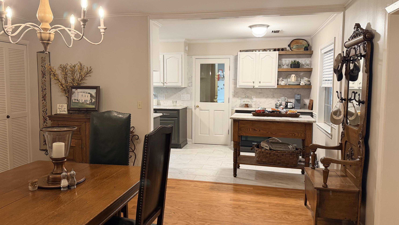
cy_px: 106
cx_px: 200
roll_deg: -0.4
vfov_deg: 42.9
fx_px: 286
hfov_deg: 69.9
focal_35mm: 27
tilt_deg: -4.1
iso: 320
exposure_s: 1/60
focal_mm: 6.76
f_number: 1.78
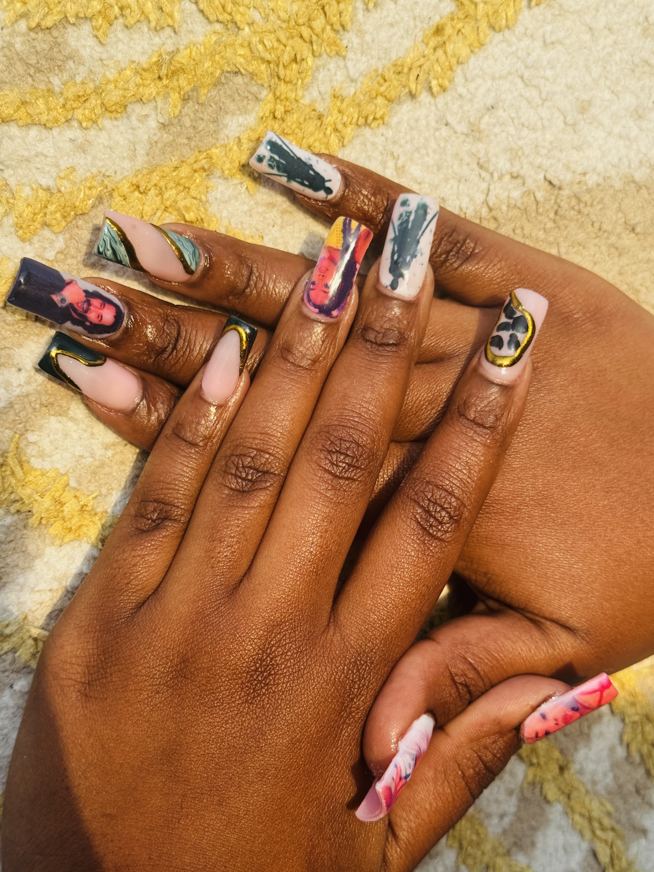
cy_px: 436
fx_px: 1209
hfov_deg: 30.3
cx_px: 327
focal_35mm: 48
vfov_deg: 39.7
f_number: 1.78
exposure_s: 1/1869
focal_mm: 6.76
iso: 64
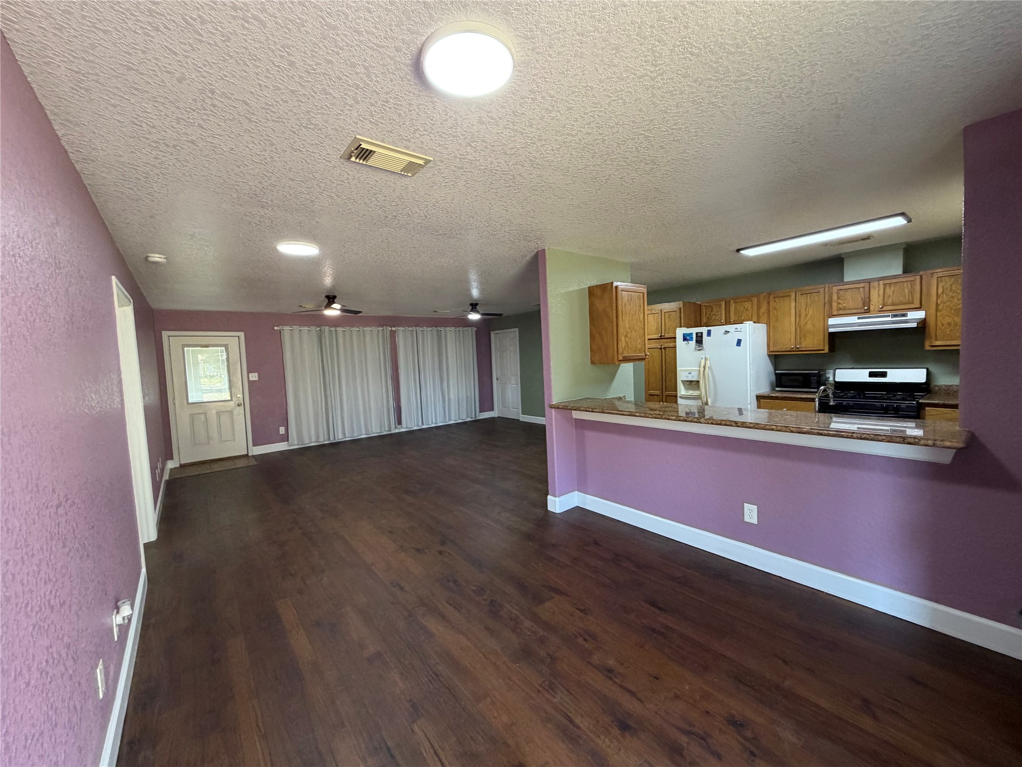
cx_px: 511
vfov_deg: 85.7
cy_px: 384
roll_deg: +2.7
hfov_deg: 102.1
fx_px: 413
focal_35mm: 14
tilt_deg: -4.0
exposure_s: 1/81
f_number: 2.2
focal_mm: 2.22
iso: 320
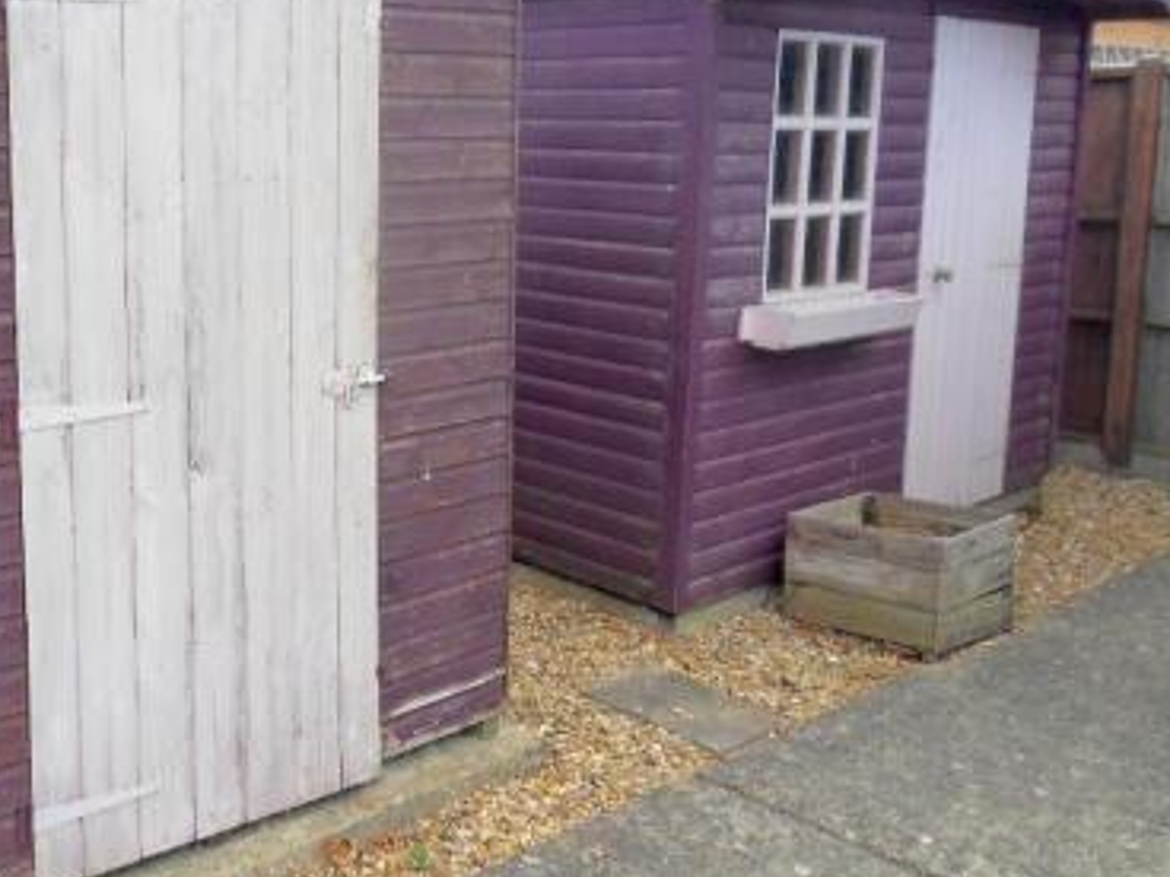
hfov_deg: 47.8
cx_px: 348
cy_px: 316
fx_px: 1284
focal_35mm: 38
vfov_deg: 37.4
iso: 80
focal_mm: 4.2
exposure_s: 1/90
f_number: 7.5
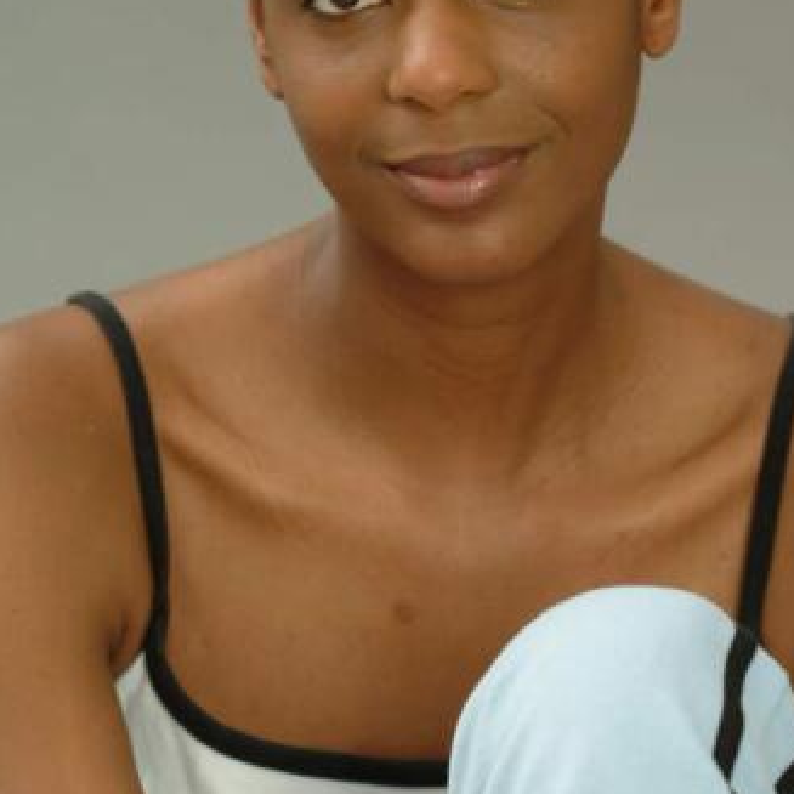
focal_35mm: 276
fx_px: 7157
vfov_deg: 6.3
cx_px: 452
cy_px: 268
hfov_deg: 6.3
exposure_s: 1/125
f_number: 4
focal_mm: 115
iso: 100
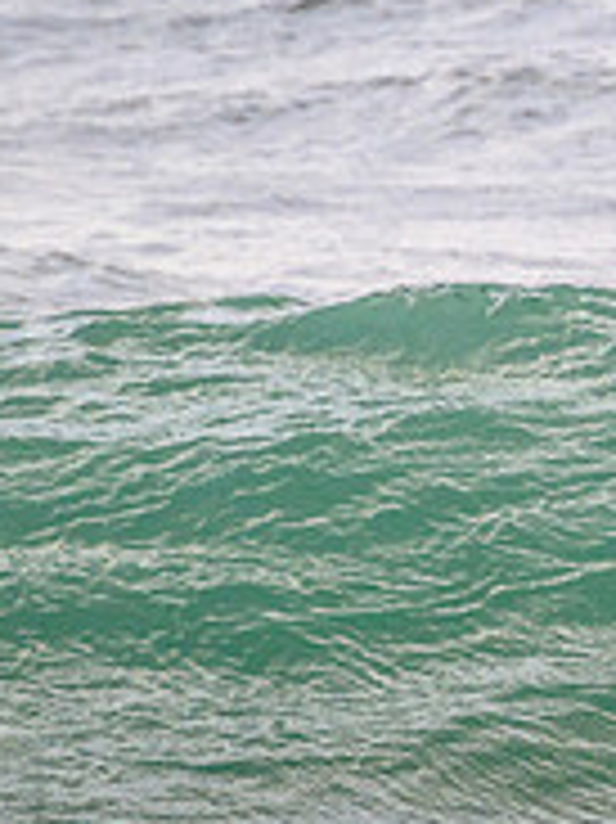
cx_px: 1142
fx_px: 57914
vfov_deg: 0.8
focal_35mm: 2438
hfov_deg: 0.6
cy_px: 376
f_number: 11
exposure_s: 1/2000
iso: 1600
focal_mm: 800
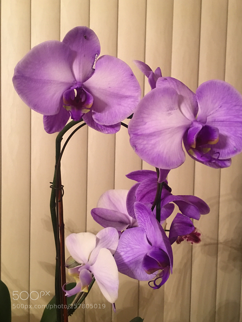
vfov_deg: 61.6
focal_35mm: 29
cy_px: 161
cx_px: 121
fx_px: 270
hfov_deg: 48.3
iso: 100
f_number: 2.2
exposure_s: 1/8
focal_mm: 4.15
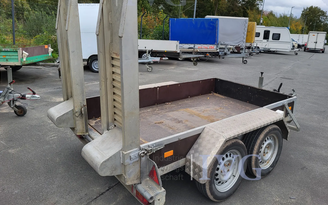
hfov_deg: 66.5
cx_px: 163
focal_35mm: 28
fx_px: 250
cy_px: 80
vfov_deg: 44.3
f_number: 1.8
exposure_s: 1/259
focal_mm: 5.4
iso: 40
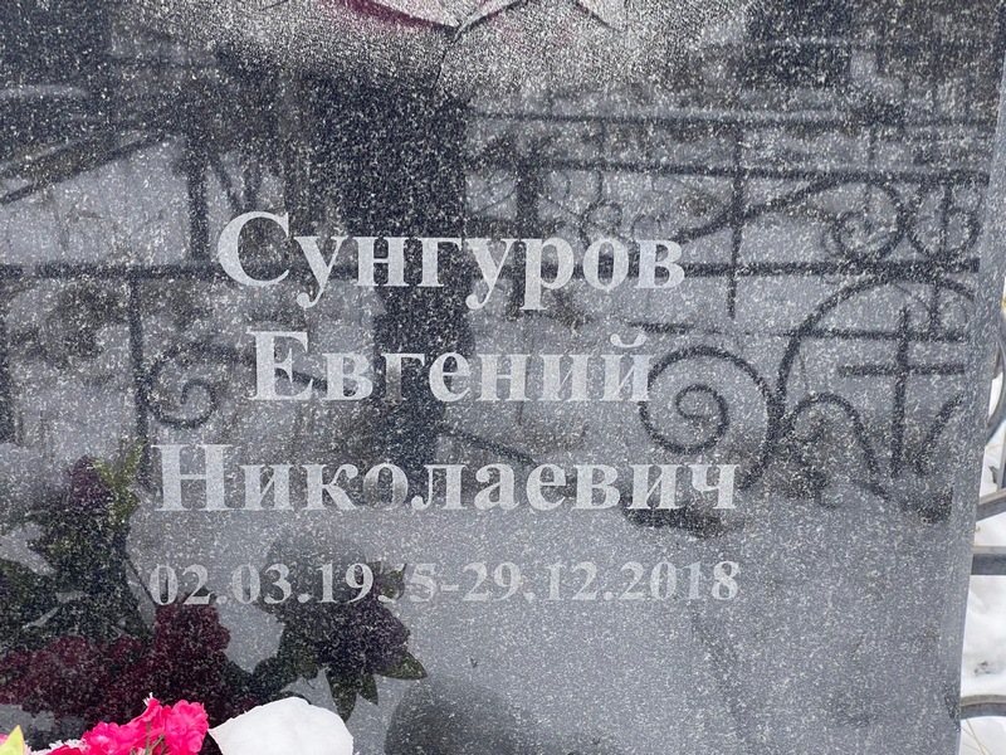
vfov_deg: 28.0
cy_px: 378
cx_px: 503
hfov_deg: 36.8
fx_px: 1511
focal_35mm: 52
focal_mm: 6
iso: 32
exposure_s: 1/122
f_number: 2
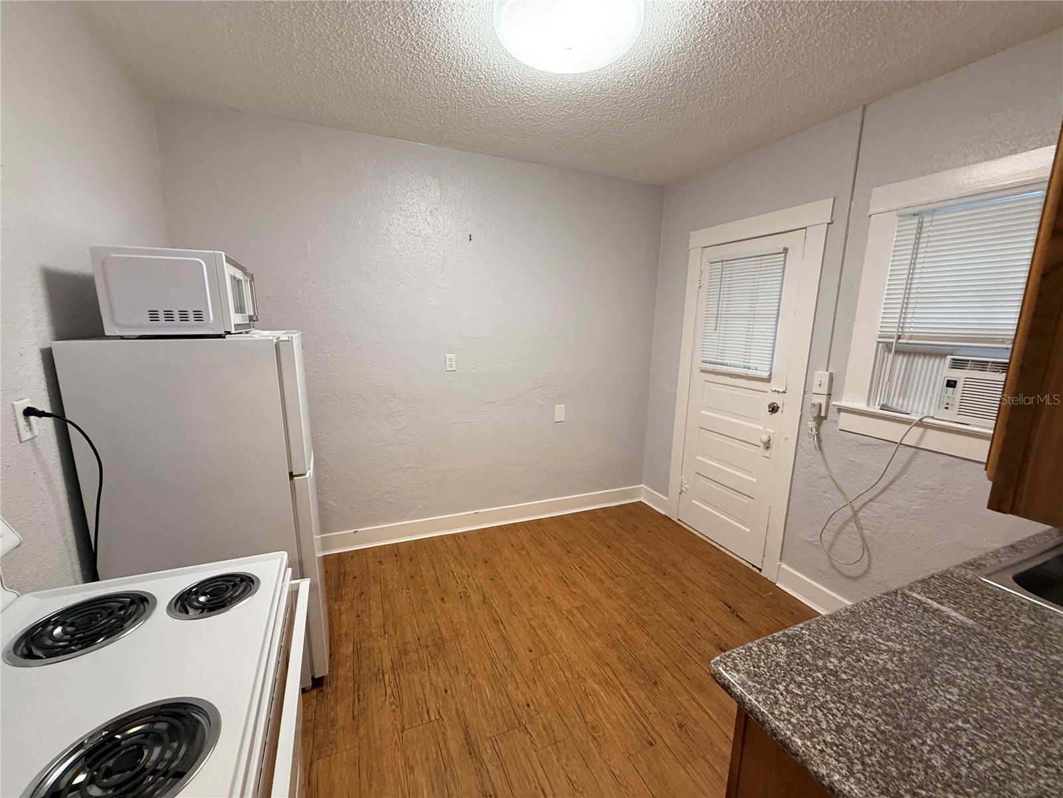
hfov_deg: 102.1
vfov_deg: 85.7
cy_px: 399
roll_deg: -2.0
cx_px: 532
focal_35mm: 14
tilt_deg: -10.6
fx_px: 430
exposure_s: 1/60
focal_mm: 2.22
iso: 250
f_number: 2.2
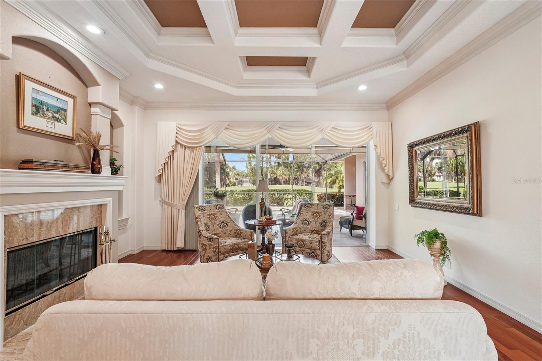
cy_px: 180
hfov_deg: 96.7
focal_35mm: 16
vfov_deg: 73.7
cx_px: 271
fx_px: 241
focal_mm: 16
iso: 400
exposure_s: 1/25
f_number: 8
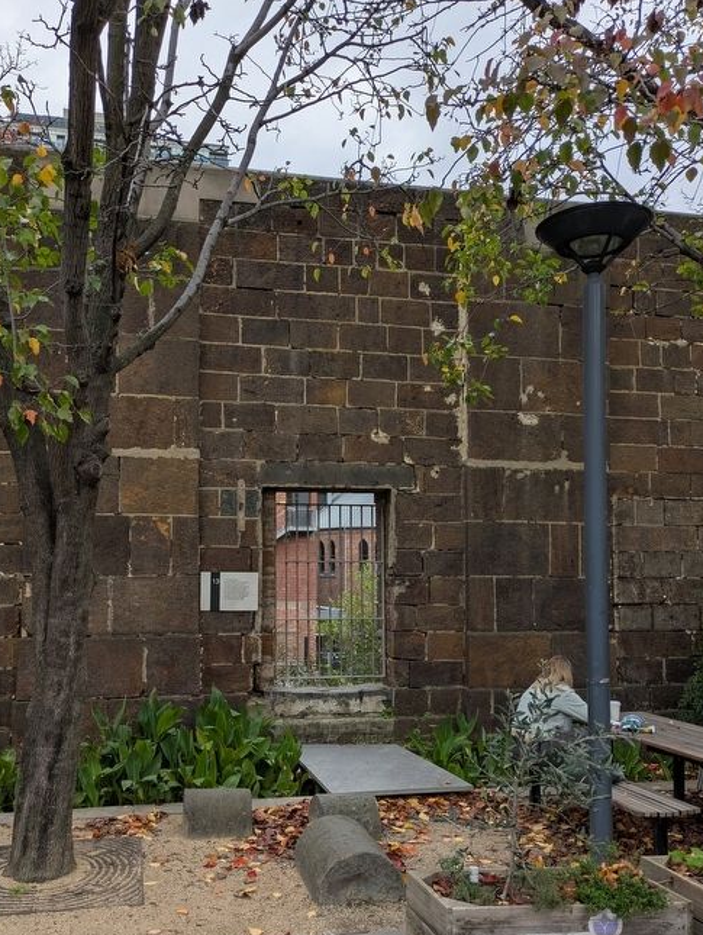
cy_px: 528
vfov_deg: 58.1
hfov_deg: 45.4
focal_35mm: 31
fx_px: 838
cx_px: 304
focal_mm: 5.43
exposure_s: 1/456
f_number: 1.89
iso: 52
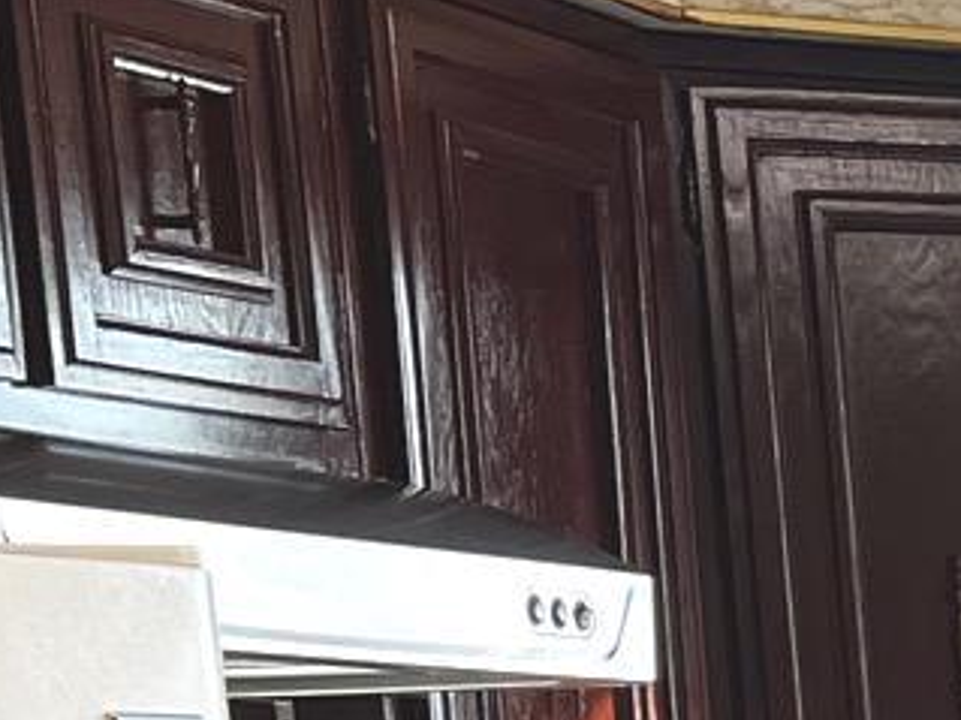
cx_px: 2247
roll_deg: +1.1
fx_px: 4634
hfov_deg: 10.4
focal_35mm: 167
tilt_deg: -10.9
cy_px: 1759
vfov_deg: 8.1
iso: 80
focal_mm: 5.7
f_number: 1.5
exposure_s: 1/120
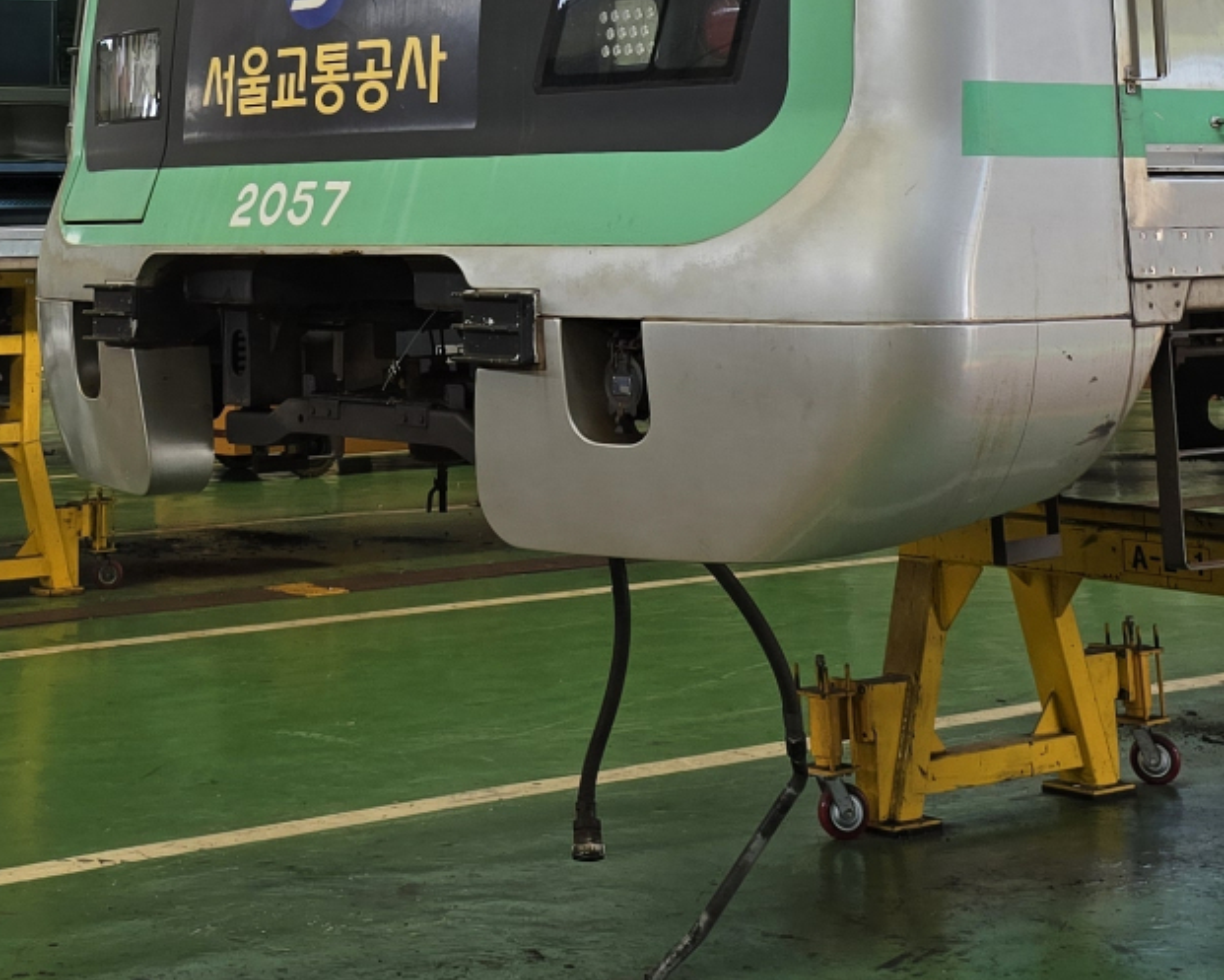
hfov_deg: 25.5
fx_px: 2681
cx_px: 357
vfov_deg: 19.5
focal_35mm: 74
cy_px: -191
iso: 40
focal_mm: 6.3
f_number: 1.7
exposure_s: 1/180
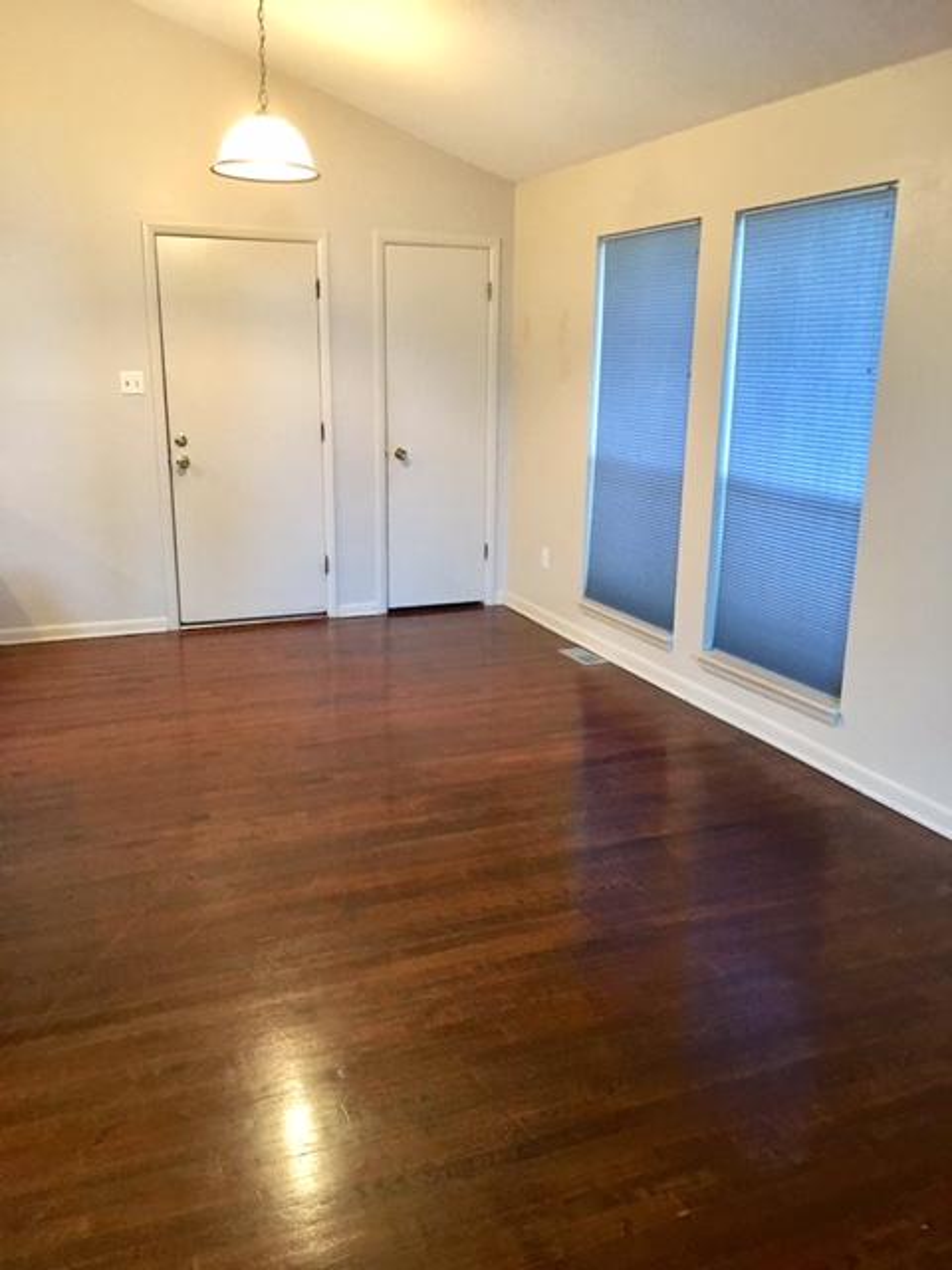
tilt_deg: -13.0
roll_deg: -1.2
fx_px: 1063
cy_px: 635
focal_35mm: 29
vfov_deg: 61.7
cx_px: 476
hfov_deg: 48.2
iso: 64
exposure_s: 1/4
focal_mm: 4.15
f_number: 2.2
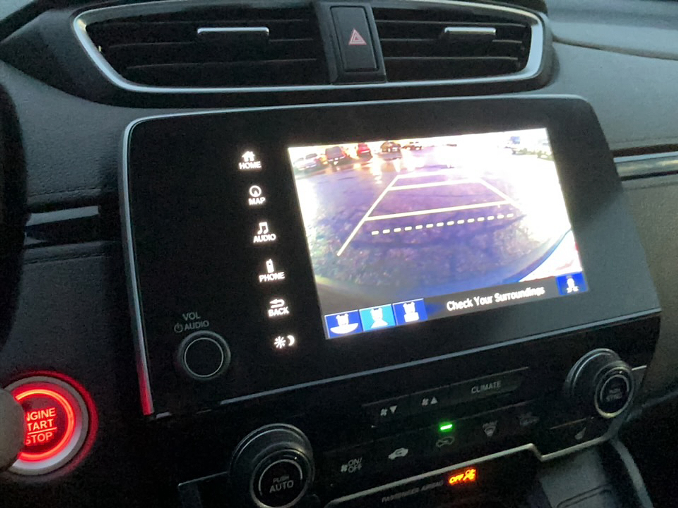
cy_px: 254
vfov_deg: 46.8
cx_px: 339
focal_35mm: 30
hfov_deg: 60.0
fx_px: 588
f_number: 1.8
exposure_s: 1/40
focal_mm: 3
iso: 500
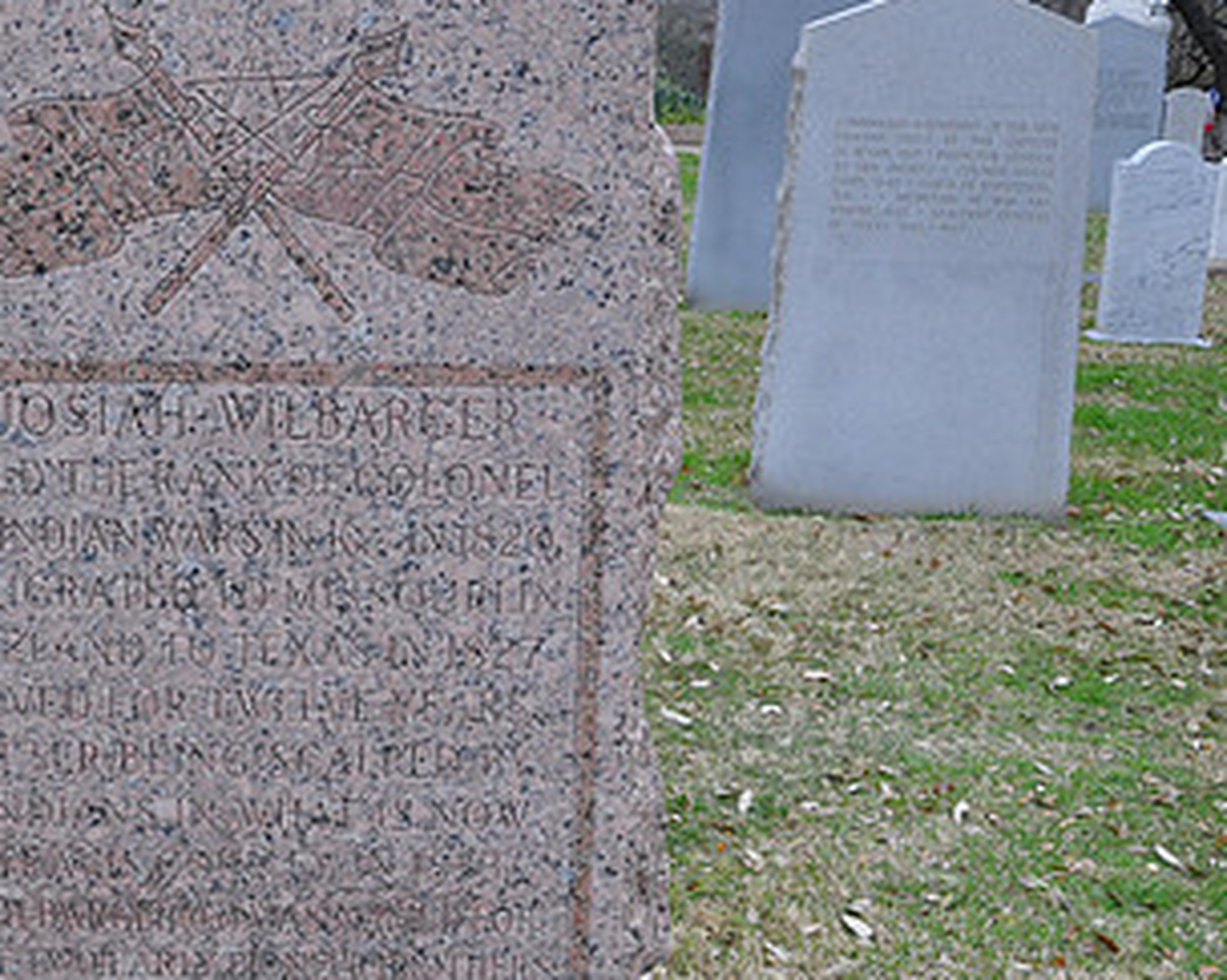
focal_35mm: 59
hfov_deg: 31.3
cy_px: 603
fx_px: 2142
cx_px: 287
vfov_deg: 25.7
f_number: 5.6
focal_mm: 22
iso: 250
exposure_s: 1/125
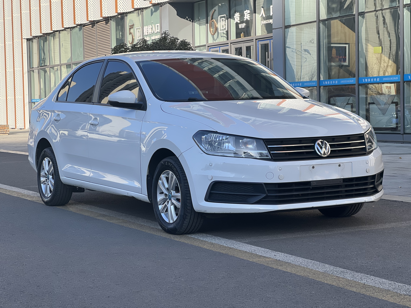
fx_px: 914
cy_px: 154
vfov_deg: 19.1
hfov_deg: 25.3
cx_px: 206
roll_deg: +2.3
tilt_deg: -2.0
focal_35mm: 77
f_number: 2.8
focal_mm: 9
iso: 32
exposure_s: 1/342
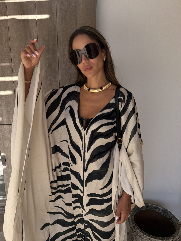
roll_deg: -1.1
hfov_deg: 56.8
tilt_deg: -11.1
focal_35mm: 24
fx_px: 167
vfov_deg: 71.6
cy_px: 120
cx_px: 90
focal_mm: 6.76
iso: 320
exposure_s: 1/5319
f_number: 1.78
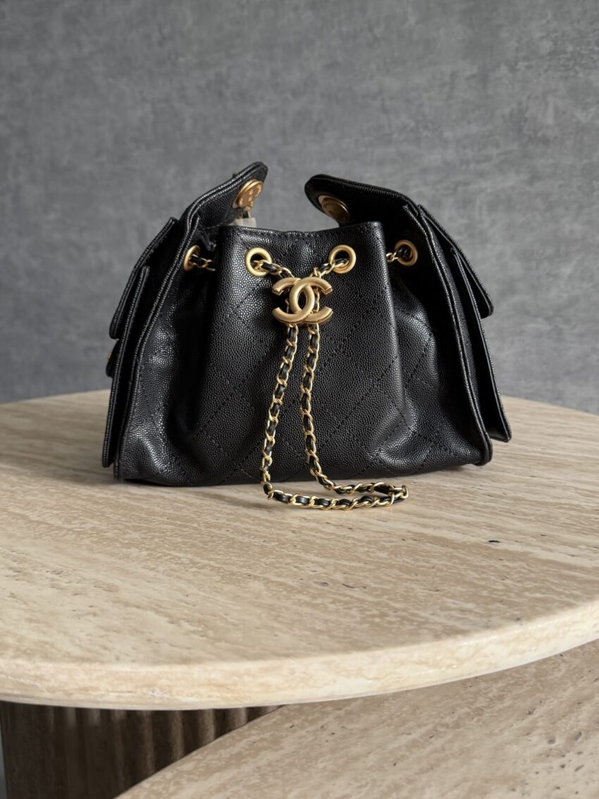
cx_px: 300
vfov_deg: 71.6
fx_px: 554
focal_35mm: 24
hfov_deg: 56.8
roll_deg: +0.0
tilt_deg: -10.5
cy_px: 400
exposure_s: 1/121
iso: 200
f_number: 1.78
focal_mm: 6.76
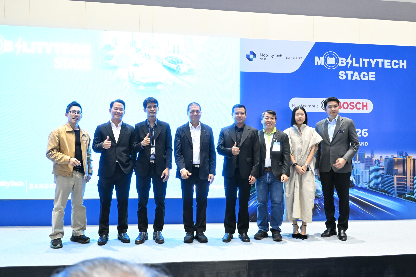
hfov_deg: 63.2
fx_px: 338
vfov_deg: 44.6
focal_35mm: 29
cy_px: 138
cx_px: 208
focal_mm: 19.5
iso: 2800
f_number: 4
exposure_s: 1/60
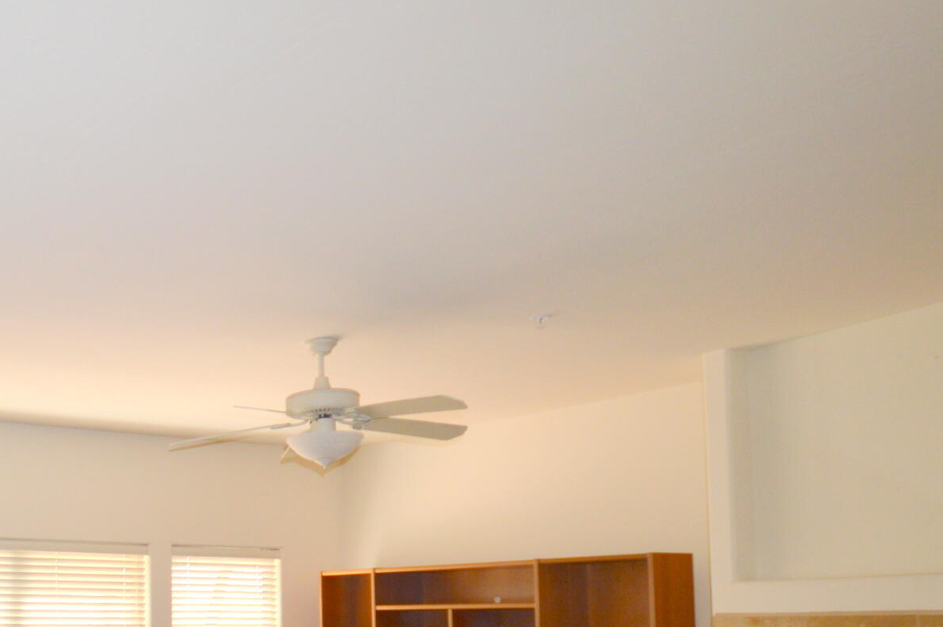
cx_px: -75
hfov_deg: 41.4
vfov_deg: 33.0
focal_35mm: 38
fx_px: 994
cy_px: 574
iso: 200
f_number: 4
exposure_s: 1/125
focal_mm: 10
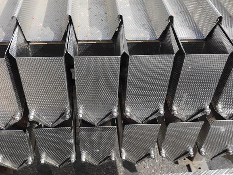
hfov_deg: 44.8
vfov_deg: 34.4
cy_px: 88
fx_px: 283
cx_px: 112
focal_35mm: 42
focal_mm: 19
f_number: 7.1
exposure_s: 1/320
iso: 160
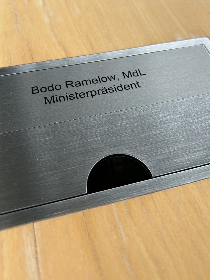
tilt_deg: -52.4
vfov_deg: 53.2
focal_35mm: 34
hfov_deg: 41.8
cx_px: 109
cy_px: 99
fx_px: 275
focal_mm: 5.7
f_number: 1.5
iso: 125
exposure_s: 1/96
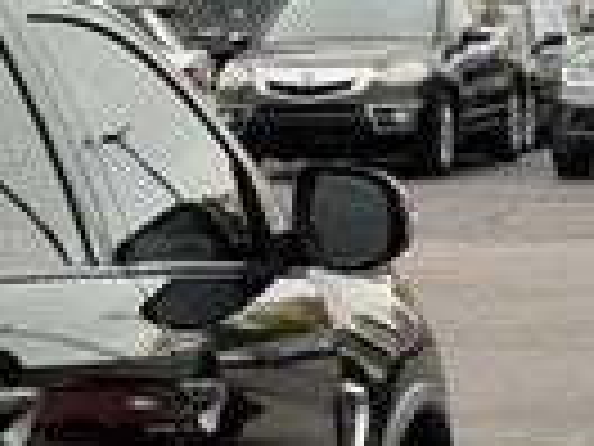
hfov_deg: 8.3
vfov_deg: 6.4
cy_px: 428
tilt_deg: -6.4
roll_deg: +1.0
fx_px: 3981
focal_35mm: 232
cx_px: -369
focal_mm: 6.76
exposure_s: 1/794
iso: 100
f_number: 1.78
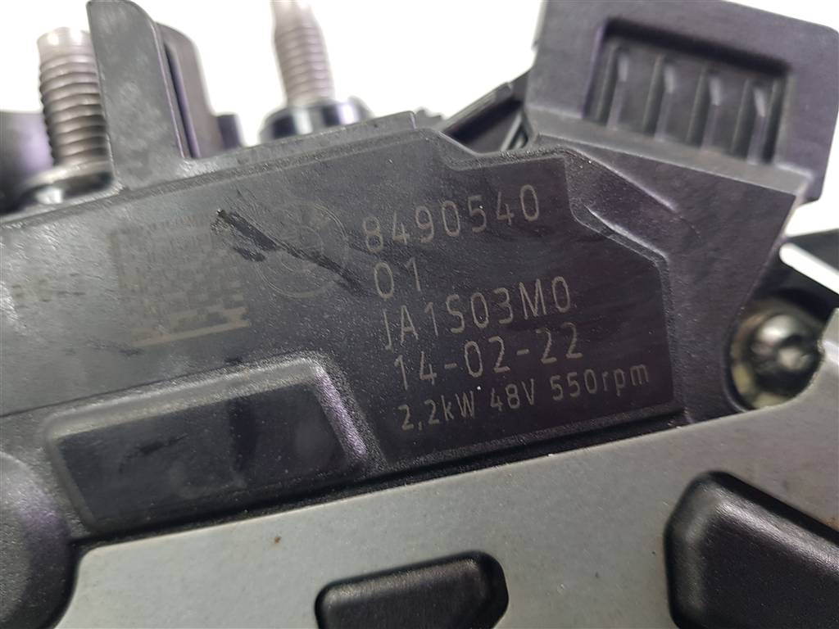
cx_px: 420
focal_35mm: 26
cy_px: 314
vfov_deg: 53.1
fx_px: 630
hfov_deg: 67.3
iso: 100
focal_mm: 4.2
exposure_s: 1/50
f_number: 1.7
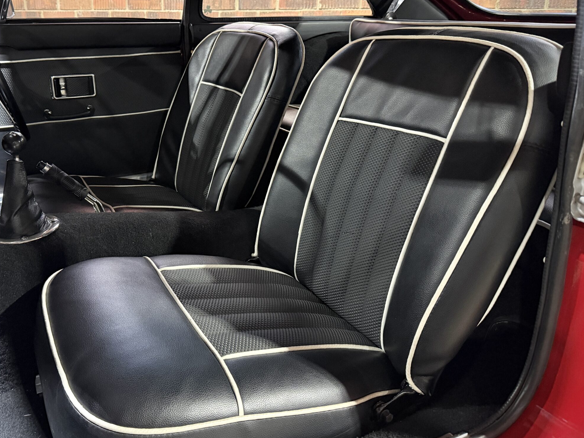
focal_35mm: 31
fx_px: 523
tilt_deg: -15.9
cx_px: 218
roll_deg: -0.2
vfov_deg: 45.2
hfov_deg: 57.6
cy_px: 176
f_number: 1.78
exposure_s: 1/25
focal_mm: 6.76
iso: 800
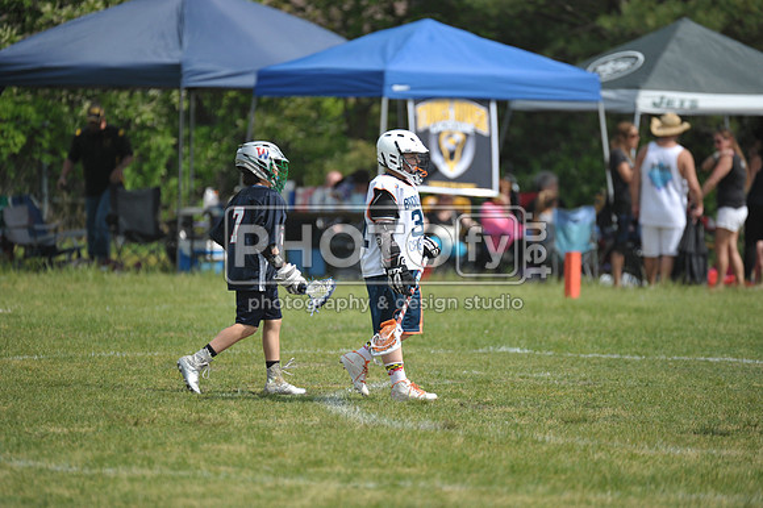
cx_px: 382
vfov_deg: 3.4
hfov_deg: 5.2
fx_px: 8473
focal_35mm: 400
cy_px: 254
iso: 640
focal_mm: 400
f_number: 4
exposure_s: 1/3200
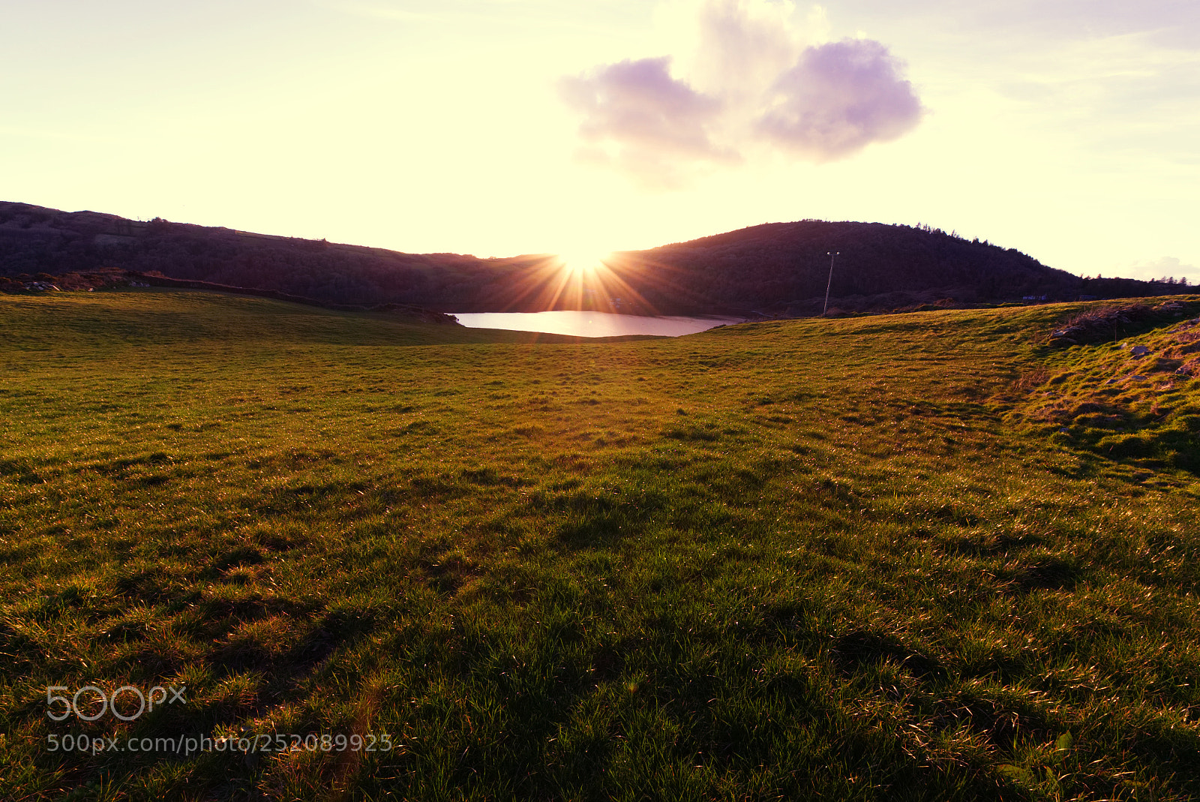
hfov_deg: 100.4
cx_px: 600
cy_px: 401
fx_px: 500
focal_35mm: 15
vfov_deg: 77.4
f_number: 8
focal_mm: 10
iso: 200
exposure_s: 1/50
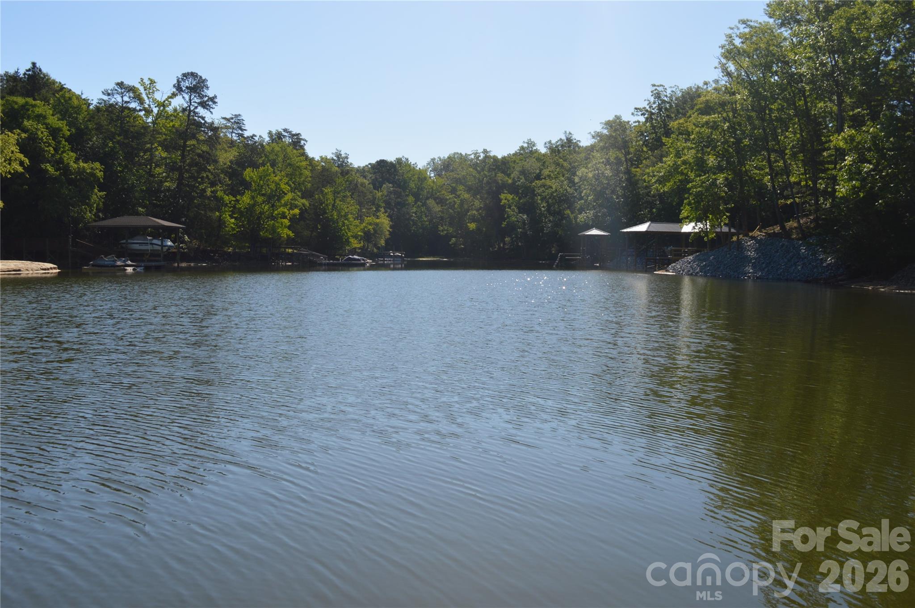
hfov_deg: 53.2
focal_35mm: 36
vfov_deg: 36.8
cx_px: 458
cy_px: 304
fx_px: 914
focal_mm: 24
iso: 100
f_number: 8
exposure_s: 1/250
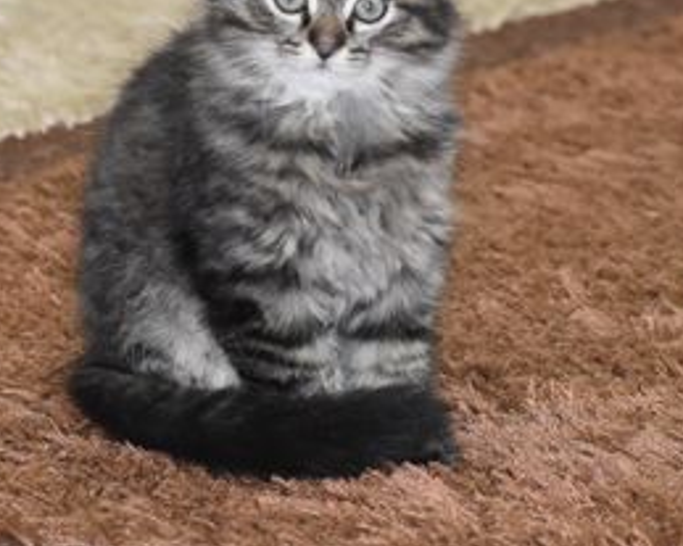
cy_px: 170
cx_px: 380
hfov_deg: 6.6
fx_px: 5899
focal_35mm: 292
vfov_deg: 5.3
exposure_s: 1/60
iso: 1600
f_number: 4.8
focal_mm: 105
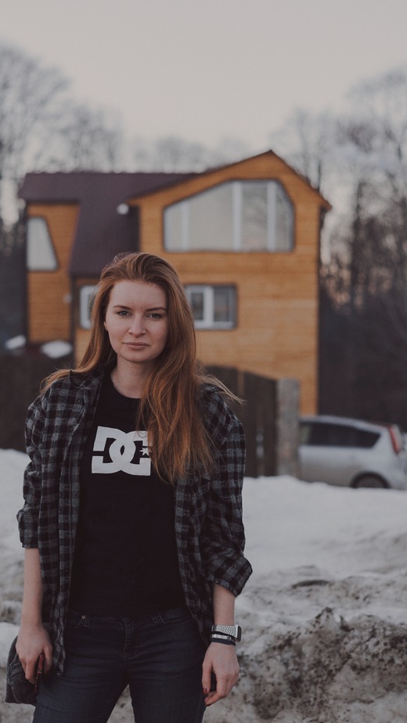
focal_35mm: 62
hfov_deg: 19.4
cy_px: 329
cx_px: 147
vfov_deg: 33.8
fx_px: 1189
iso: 200
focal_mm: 50
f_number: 2.8
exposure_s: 1/800
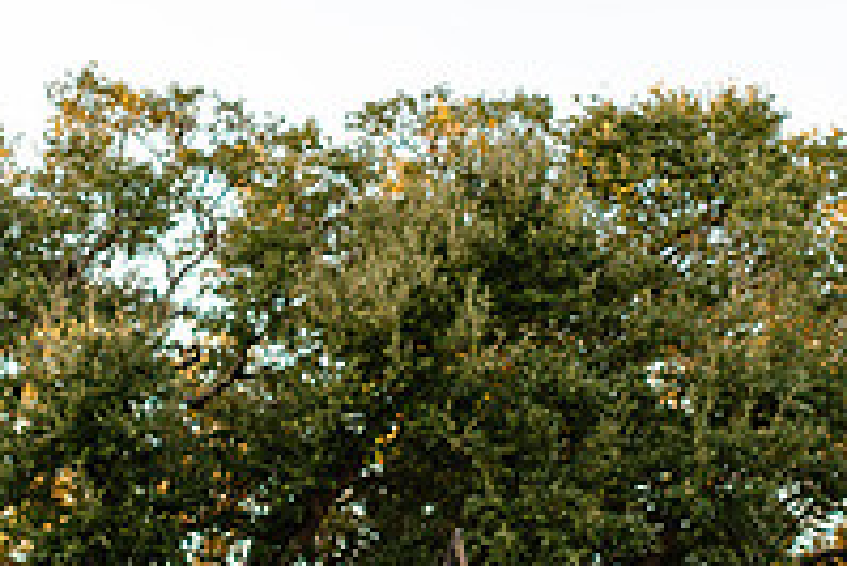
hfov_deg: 20.0
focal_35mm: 102
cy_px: 713
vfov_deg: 13.0
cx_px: 392
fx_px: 2402
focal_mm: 35
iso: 200
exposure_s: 1/250
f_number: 2
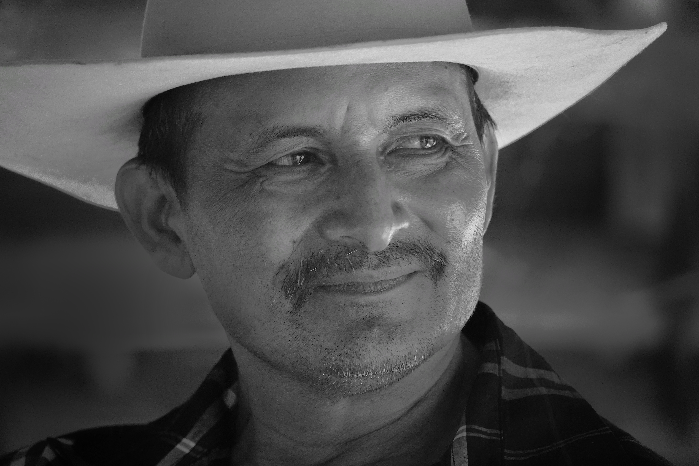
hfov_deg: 5.9
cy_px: 233
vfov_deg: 3.9
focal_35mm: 351
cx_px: 350
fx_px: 6815
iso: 1250
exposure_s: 1/50
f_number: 4
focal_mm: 128.59
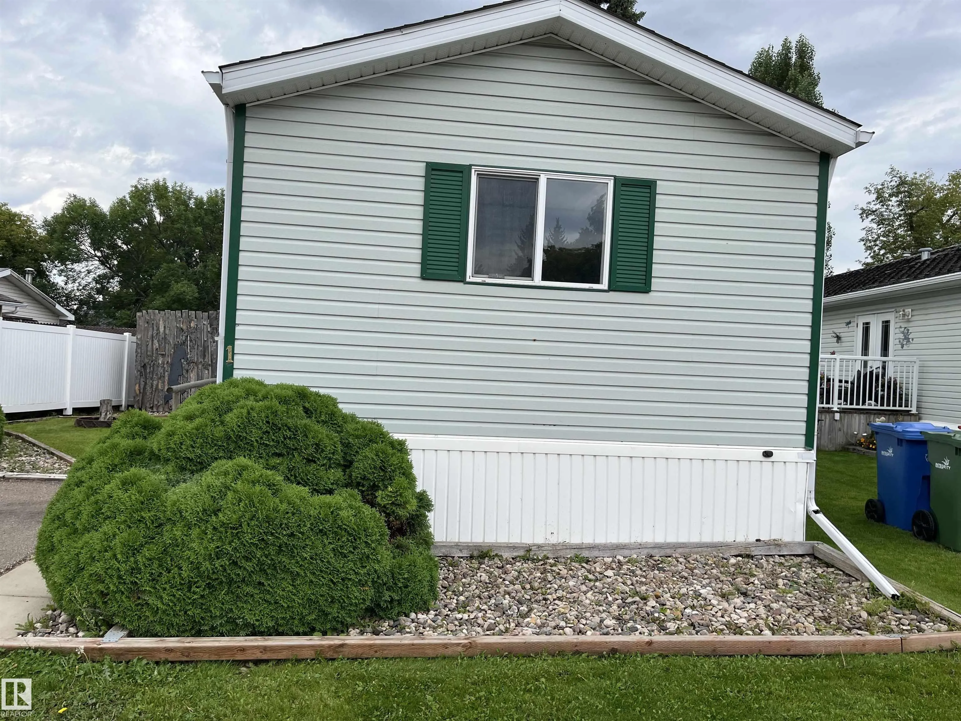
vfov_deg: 53.1
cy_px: 360
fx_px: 722
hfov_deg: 67.3
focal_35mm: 26
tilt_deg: -0.5
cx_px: 480
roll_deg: -2.6
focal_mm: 5.1
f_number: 1.6
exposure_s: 1/1404
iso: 50
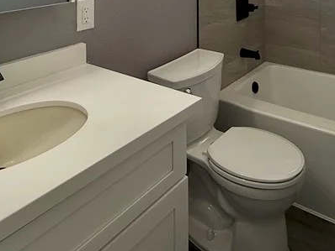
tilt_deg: -1.1
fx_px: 349
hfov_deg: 50.8
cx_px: 208
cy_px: -44
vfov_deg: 33.1
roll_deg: +0.5
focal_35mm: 36
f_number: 2.2
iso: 50
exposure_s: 1/120
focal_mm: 2.22
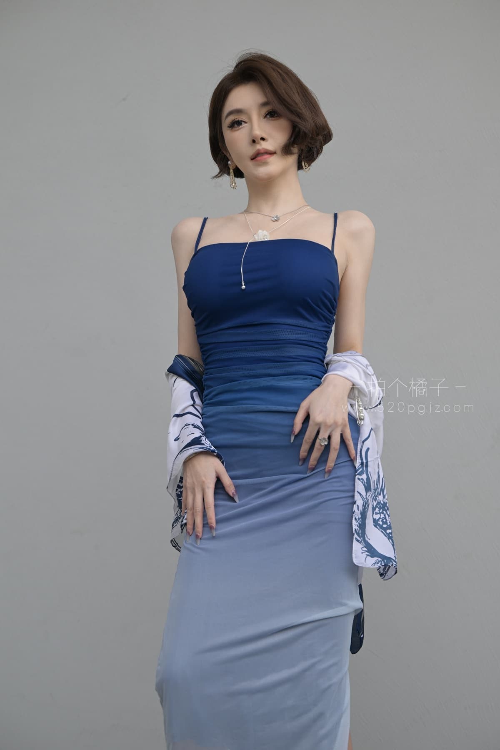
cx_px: 250
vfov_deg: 22.4
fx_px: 1896
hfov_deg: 15.0
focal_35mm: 91
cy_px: 375
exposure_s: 1/320
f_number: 4.5
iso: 360
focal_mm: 91
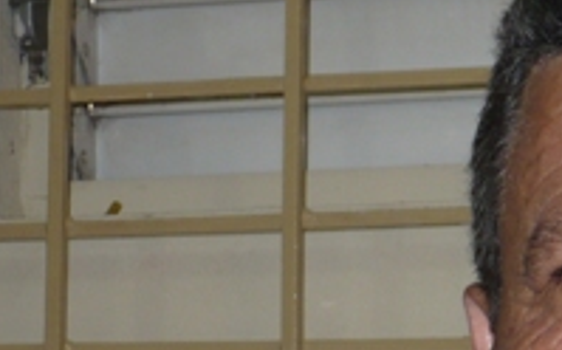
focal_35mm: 164
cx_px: 782
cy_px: 412
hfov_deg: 12.3
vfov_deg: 7.9
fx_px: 2510
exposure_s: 1/30
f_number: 3
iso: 100
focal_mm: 7.9
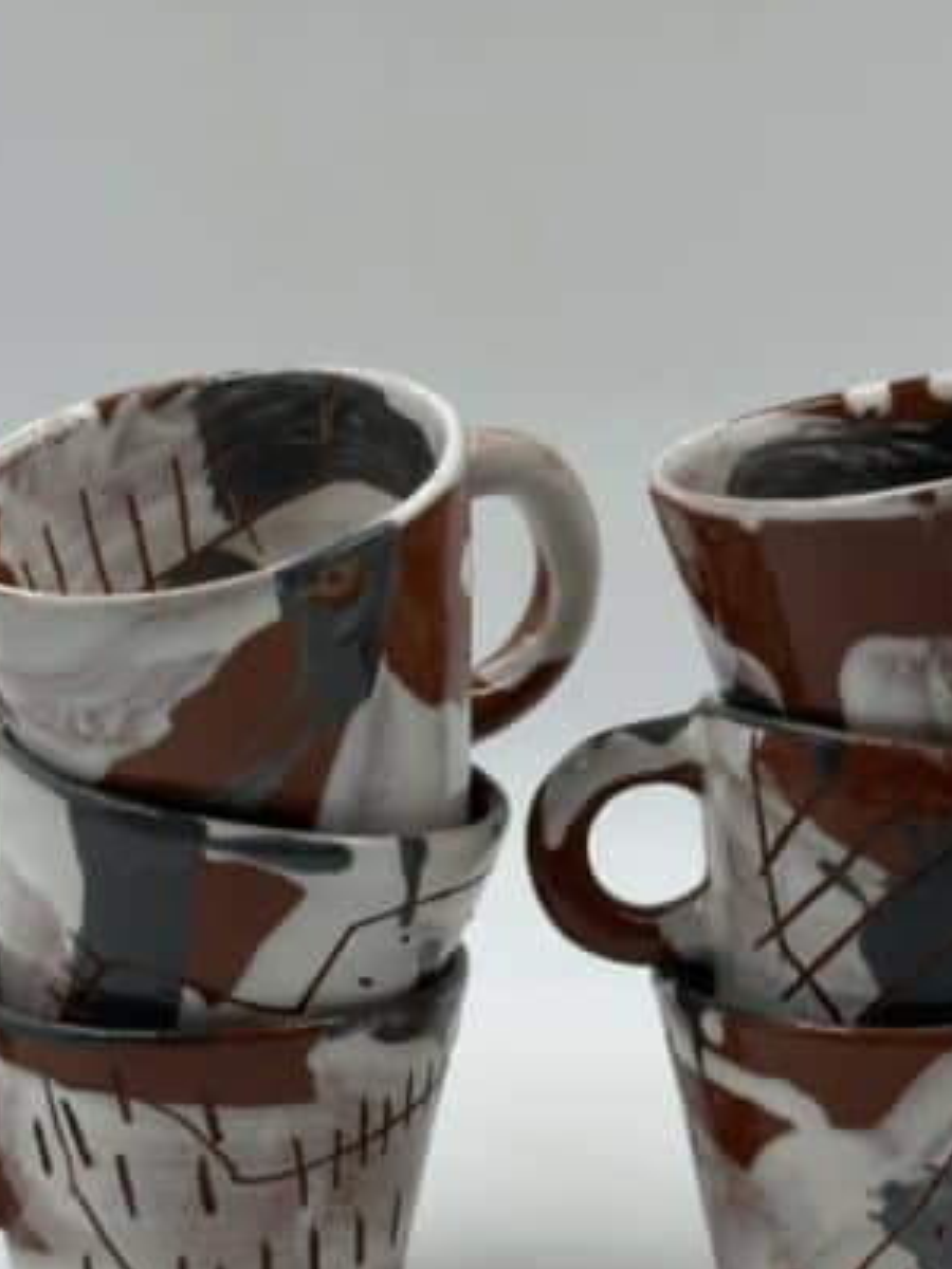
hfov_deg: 15.4
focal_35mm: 96
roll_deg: -1.5
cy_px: 774
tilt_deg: -14.9
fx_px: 3520
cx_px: 600
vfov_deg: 20.4
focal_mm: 6.86
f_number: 1.78
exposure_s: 1/524
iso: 64
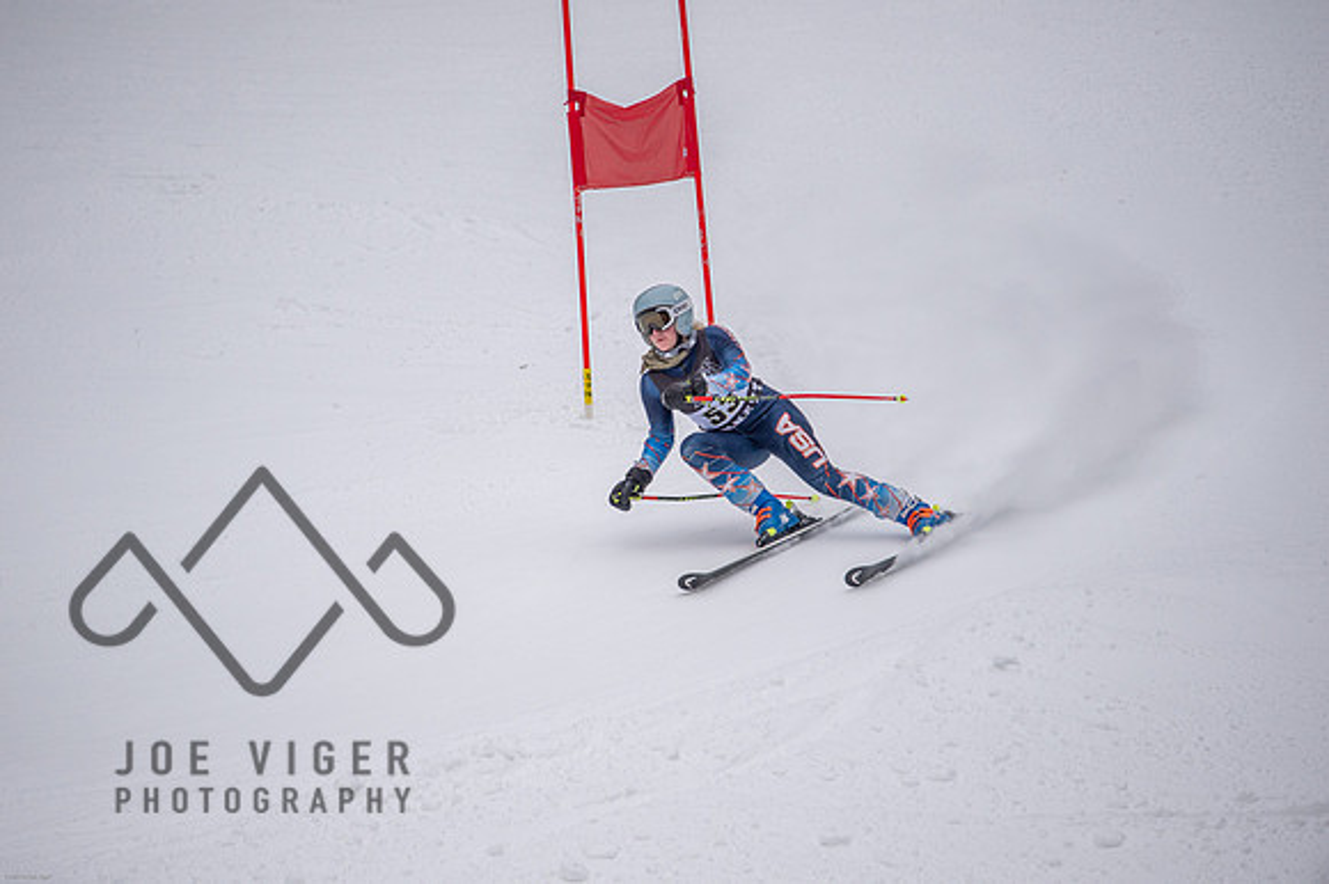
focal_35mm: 600
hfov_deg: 3.4
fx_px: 22137
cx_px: 664
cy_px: 442
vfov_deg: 2.3
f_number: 6.3
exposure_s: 1/5000
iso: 2000
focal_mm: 600
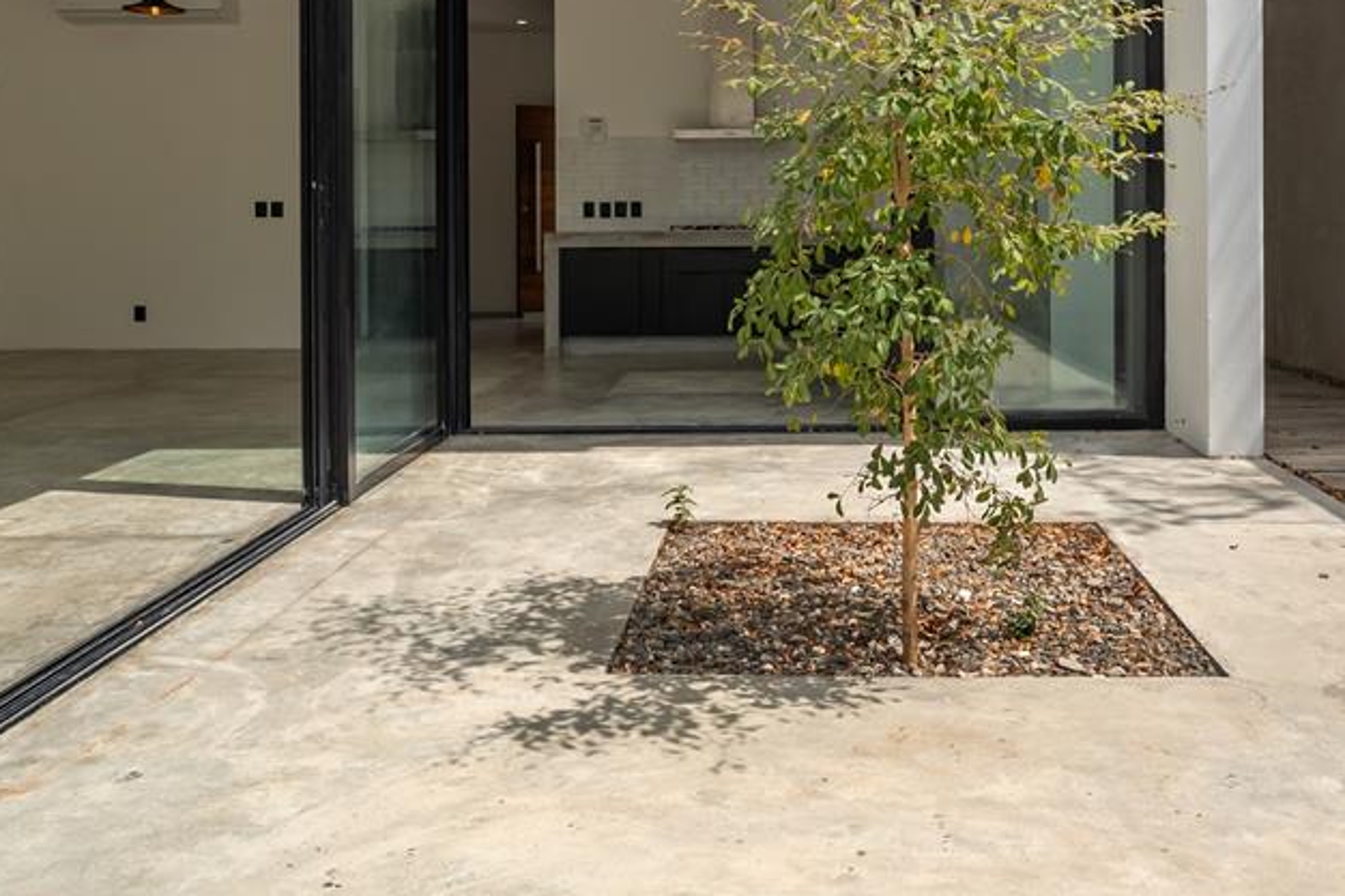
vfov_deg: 35.9
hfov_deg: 52.7
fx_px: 1345
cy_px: 203
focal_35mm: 36
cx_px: 816
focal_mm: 22
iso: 320
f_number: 9
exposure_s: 1/200
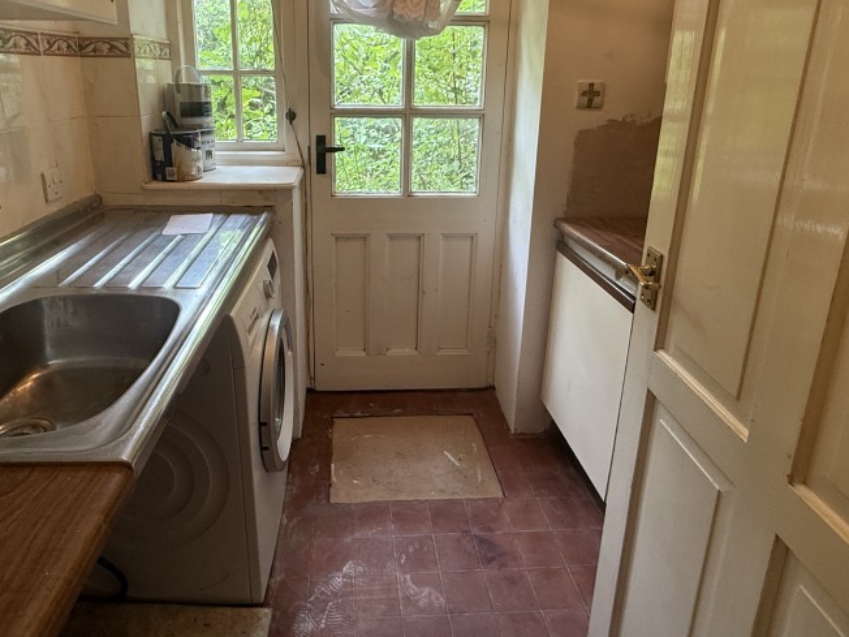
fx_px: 540
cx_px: 378
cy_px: 203
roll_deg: -1.5
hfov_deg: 76.1
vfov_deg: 59.4
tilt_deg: -13.0
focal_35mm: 22
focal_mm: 2.22
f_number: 2.2
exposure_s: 1/100
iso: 250
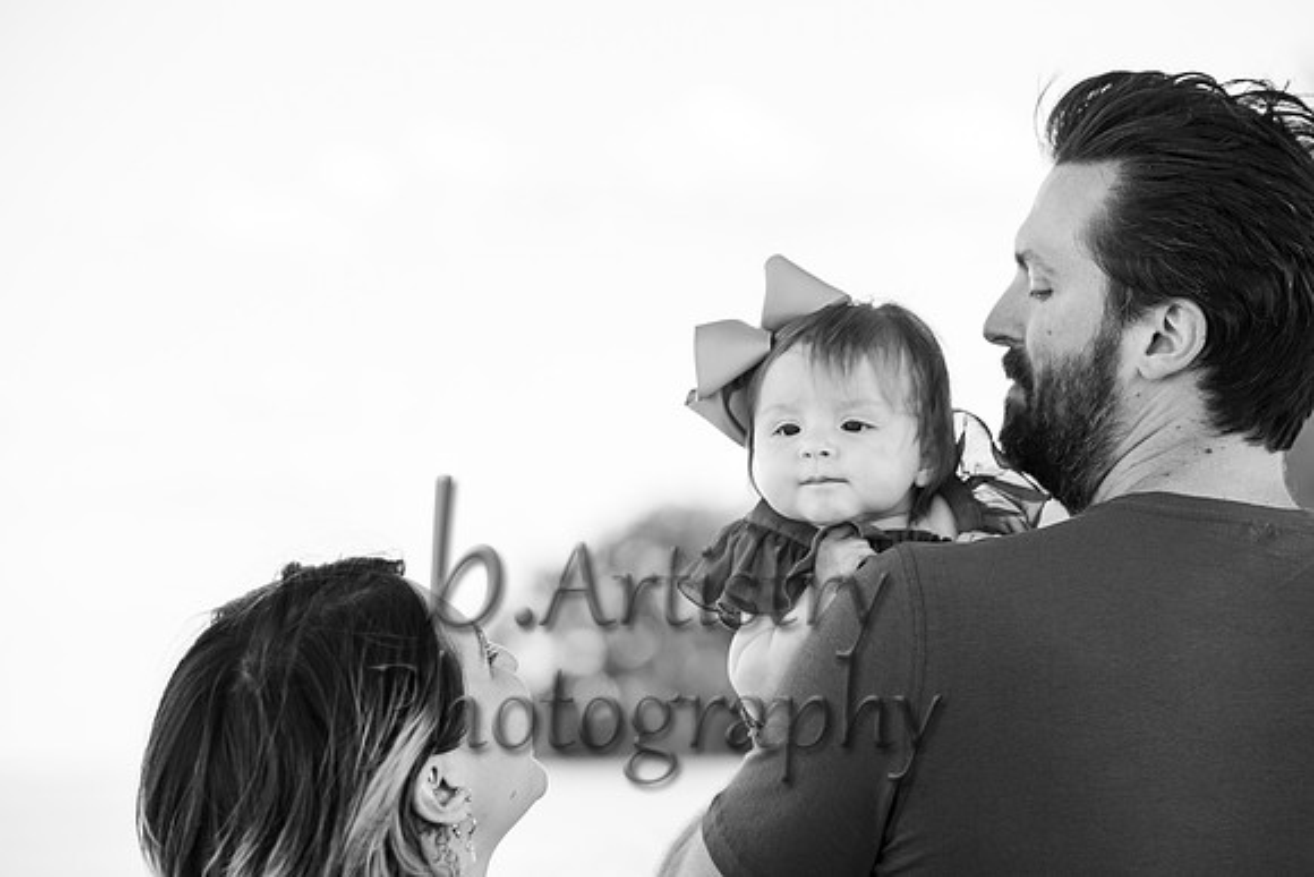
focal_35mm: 125
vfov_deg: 11.0
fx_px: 4563
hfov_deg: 16.4
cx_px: 657
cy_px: 438
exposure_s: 1/250
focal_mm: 125
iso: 160
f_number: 4
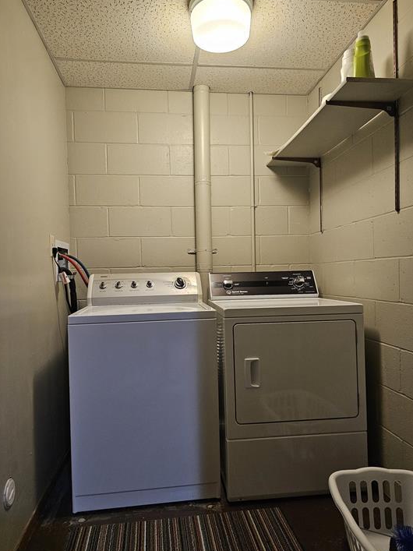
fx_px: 398
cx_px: 206
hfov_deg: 54.9
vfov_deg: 69.4
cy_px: 274
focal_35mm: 25
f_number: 1.7
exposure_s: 1/120
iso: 800
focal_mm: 6.3
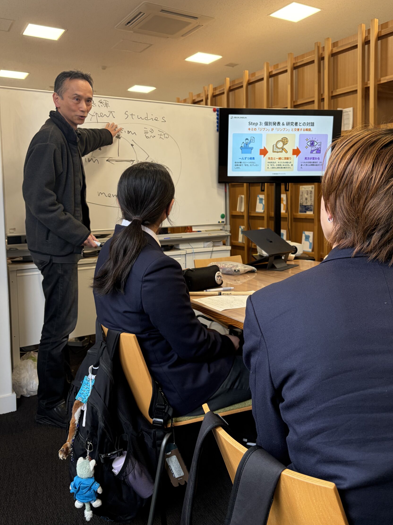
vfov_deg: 59.7
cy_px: 225
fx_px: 454
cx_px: 219
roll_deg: +0.8
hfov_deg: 46.7
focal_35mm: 30
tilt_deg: -3.6
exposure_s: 1/122
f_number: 1.6
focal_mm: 5.96
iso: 125
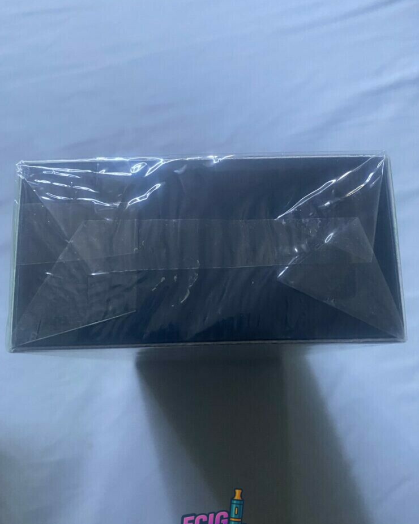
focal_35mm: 27
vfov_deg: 63.9
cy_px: 287
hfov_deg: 53.2
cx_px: 213
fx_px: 419
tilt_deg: -73.6
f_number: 1.8
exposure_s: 1/40
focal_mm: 4.25
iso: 500
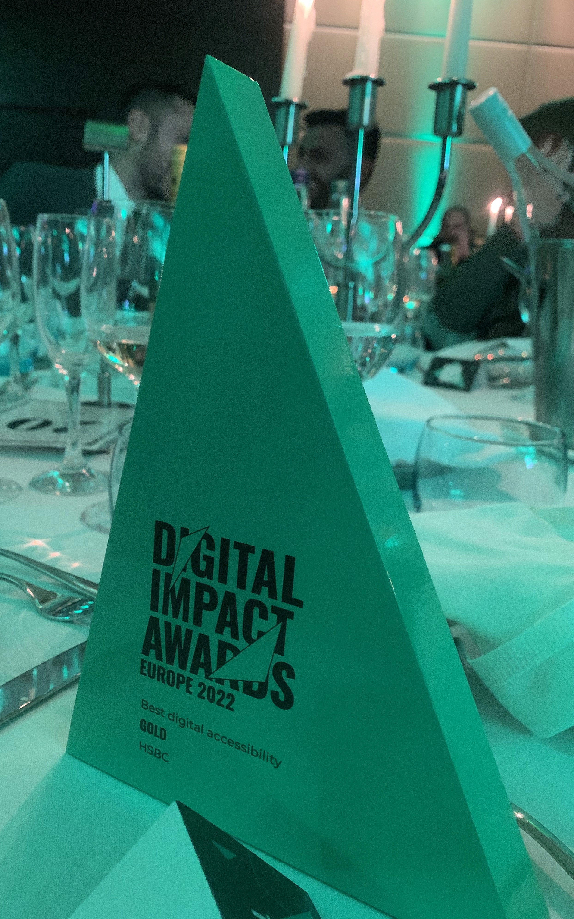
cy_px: 464
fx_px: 701
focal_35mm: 28
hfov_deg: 44.5
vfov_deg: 66.5
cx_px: 257
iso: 640
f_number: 1.8
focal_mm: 4.25
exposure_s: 1/20
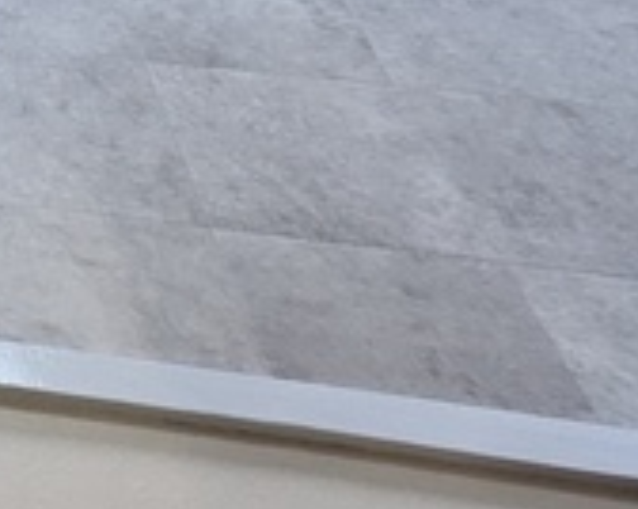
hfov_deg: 17.3
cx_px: -659
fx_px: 1471
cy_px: -228
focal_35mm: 78
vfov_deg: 17.8
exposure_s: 1/40
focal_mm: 1.83
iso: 51
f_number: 2.2
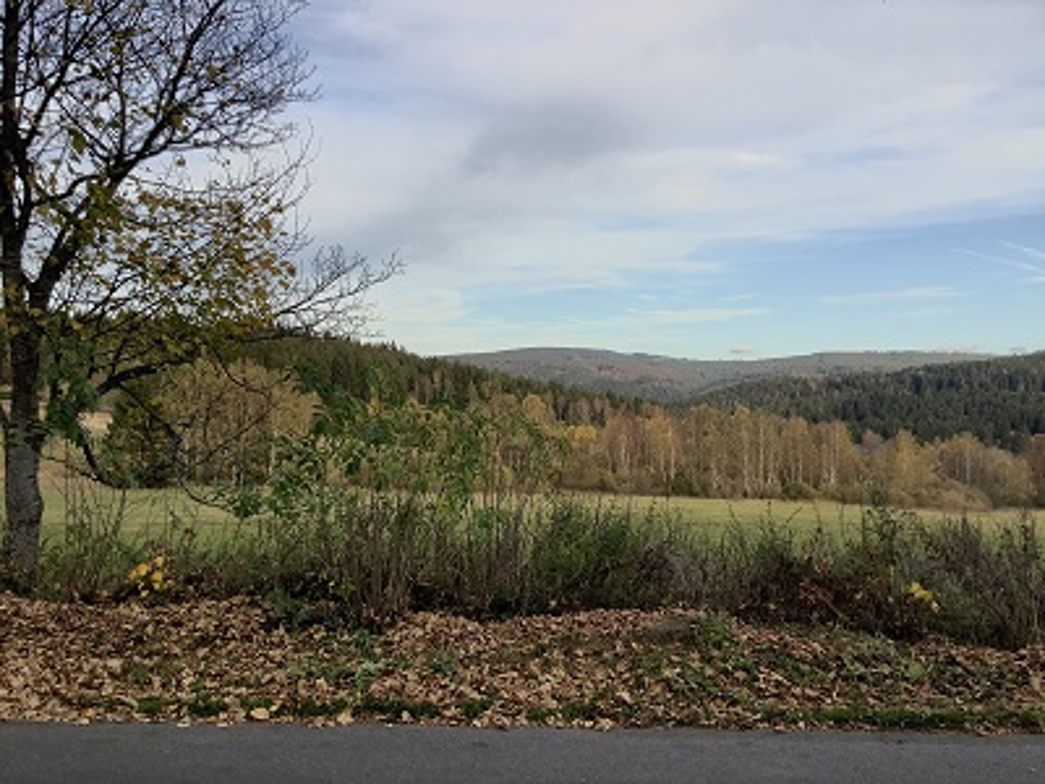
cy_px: 392
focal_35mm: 31
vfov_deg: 45.4
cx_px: 522
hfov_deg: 58.4
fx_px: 936
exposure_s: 1/382
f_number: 2.4
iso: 25
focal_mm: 3.3
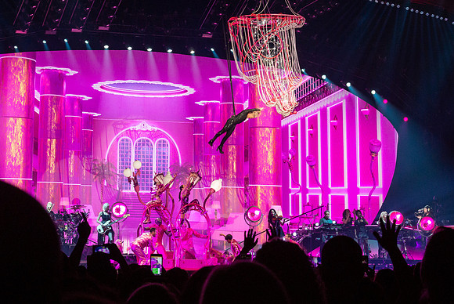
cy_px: 152
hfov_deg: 19.1
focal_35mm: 107
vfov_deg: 12.8
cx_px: 227
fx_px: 1351
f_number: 6.3
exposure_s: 1/100
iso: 800
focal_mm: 39.8
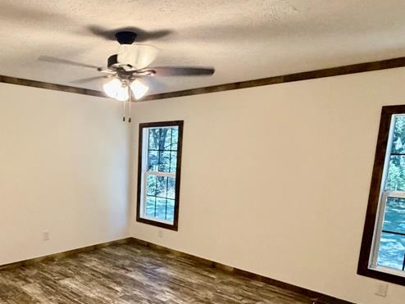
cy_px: 207
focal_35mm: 29
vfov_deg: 47.3
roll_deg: -0.2
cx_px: 118
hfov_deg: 59.4
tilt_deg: -8.8
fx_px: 339
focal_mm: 2.22
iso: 500
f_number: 2.2
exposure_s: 1/60
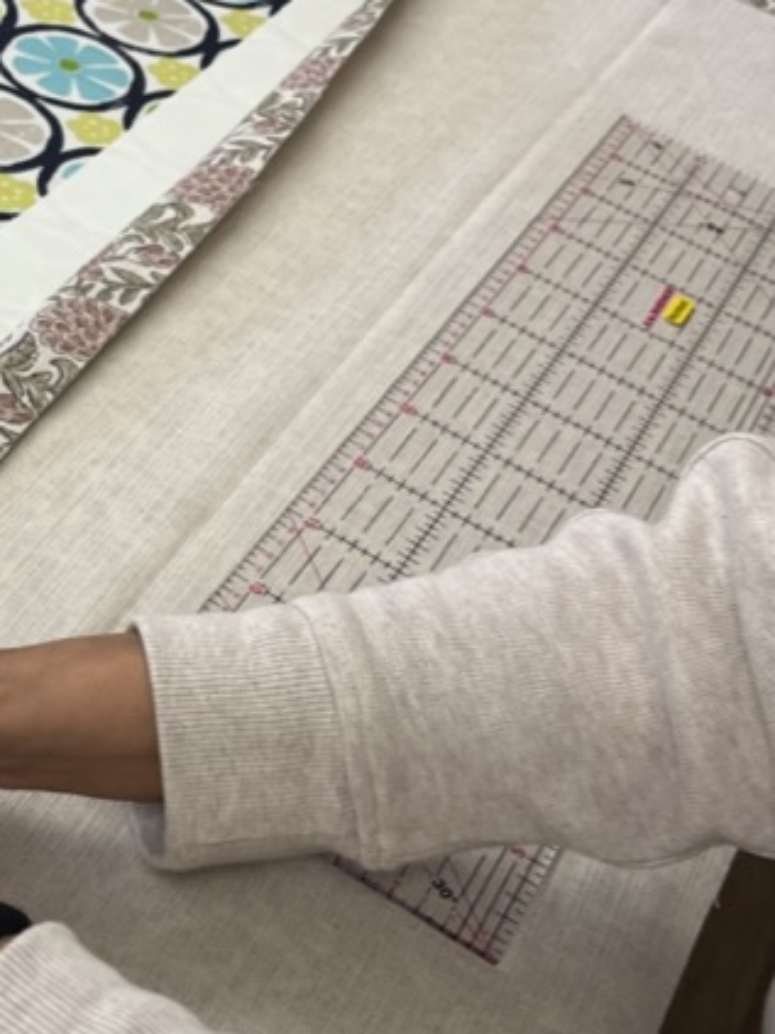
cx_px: -26
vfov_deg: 30.7
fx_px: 1882
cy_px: 521
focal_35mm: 63
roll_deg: -14.8
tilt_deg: -41.5
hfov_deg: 22.3
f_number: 1.6
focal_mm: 5.1
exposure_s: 1/100
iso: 40
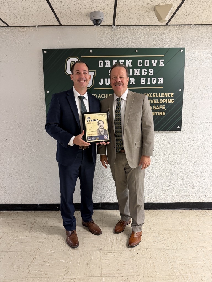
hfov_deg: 56.8
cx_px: 106
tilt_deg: -8.6
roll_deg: +0.3
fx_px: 196
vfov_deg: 71.6
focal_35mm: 24
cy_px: 141
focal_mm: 6.76
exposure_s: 1/60
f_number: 1.78
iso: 200
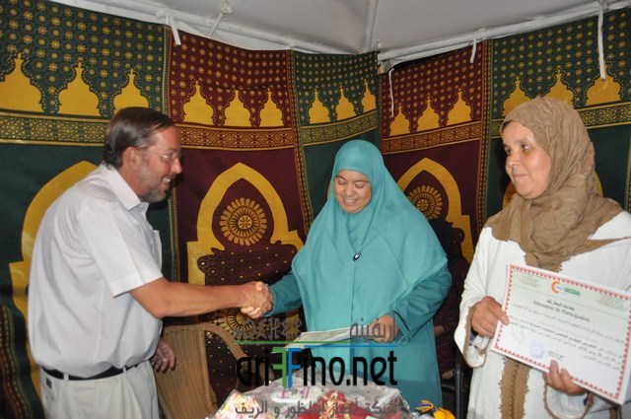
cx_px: 316
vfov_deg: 47.8
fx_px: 473
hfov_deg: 67.4
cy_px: 210
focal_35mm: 27
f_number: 3.5
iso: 800
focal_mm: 18
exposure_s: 1/60
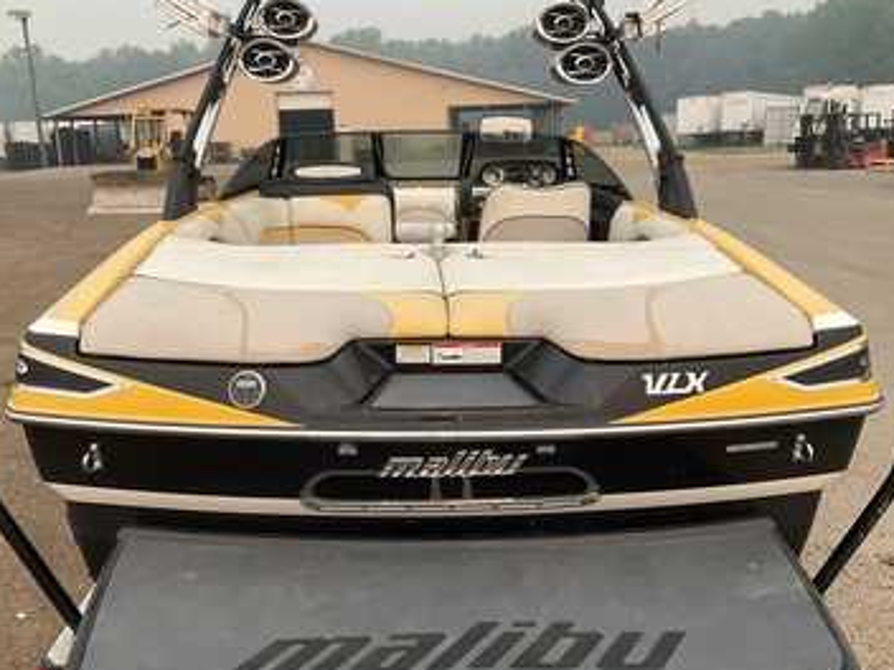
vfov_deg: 42.9
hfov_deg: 55.4
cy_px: 358
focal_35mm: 33
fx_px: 852
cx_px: 442
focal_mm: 3
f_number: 1.8
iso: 25
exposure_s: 1/792
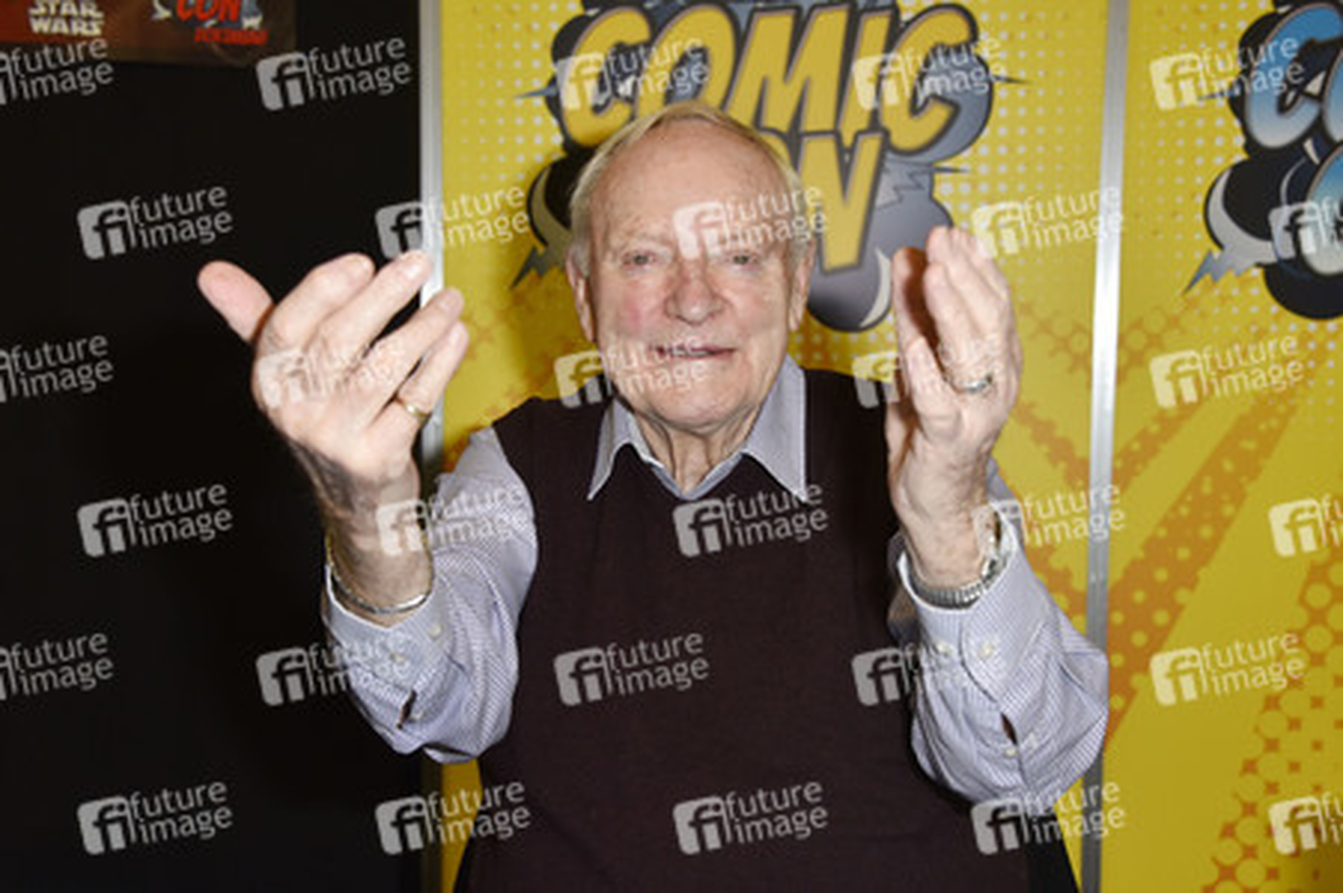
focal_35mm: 48
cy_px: 446
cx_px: 672
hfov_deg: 41.1
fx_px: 1789
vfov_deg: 28.0
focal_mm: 48
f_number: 5.6
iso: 640
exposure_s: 1/125
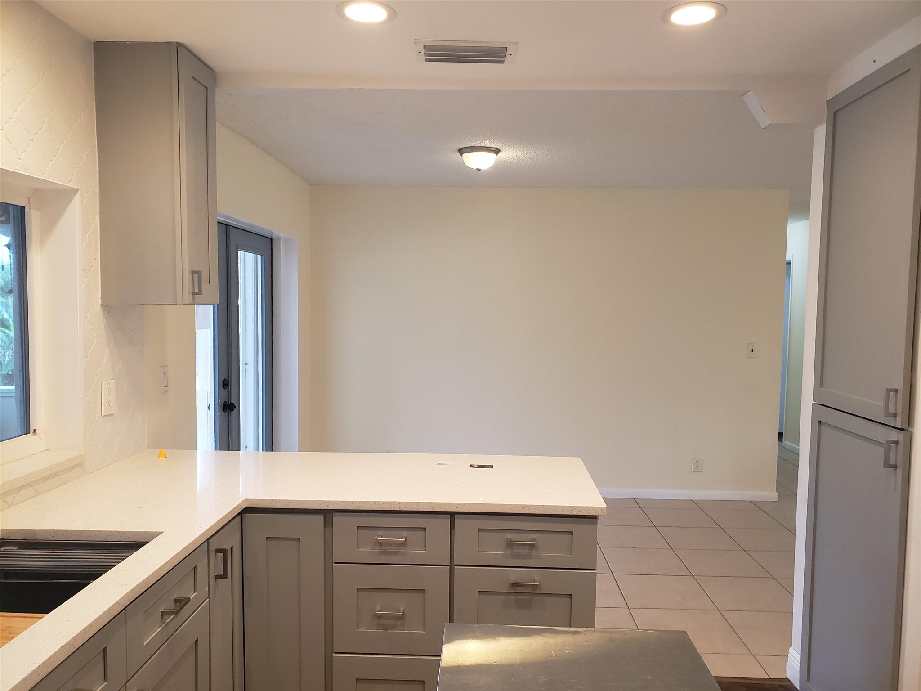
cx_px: 460
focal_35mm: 26
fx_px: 692
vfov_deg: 53.1
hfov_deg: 67.3
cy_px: 346
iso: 320
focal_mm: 4.3
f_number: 2.4
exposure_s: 1/60
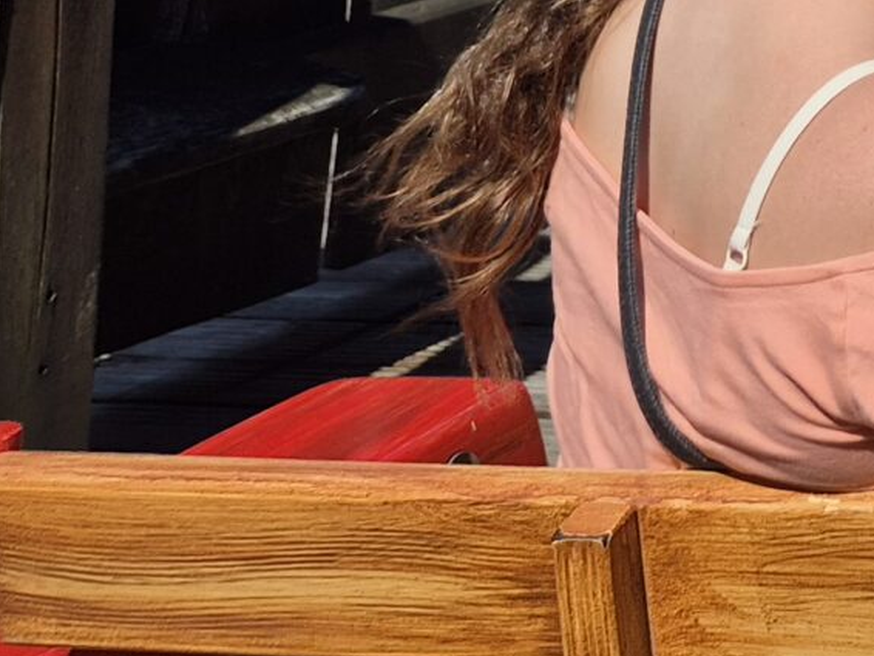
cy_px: -693
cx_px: 1750
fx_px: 2627
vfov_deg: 12.4
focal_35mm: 104
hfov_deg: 15.2
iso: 25
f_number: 1.8
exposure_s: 1/3720
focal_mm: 5.4
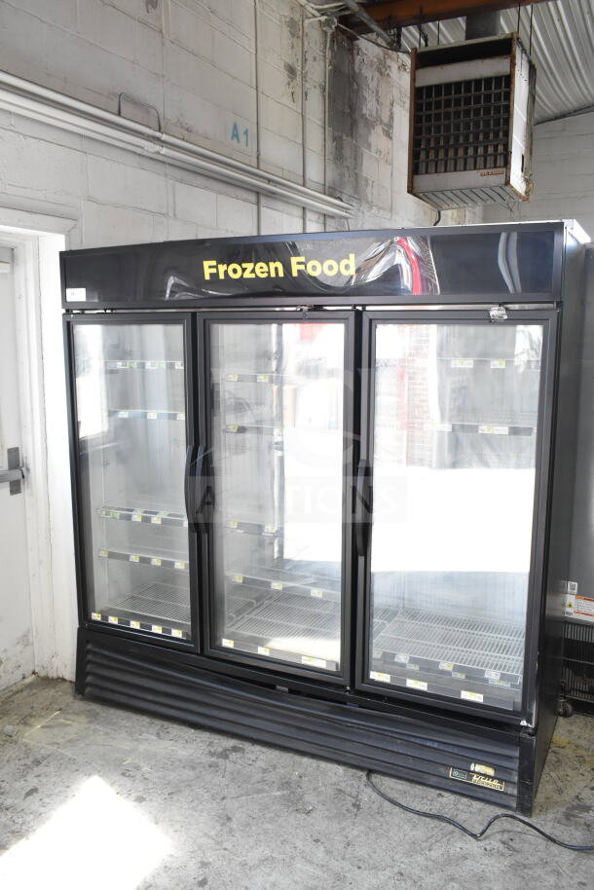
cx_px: 297
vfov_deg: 61.9
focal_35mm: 30
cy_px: 445
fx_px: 742
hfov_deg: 43.6
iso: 1600
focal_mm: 20
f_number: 7.1
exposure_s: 1/200
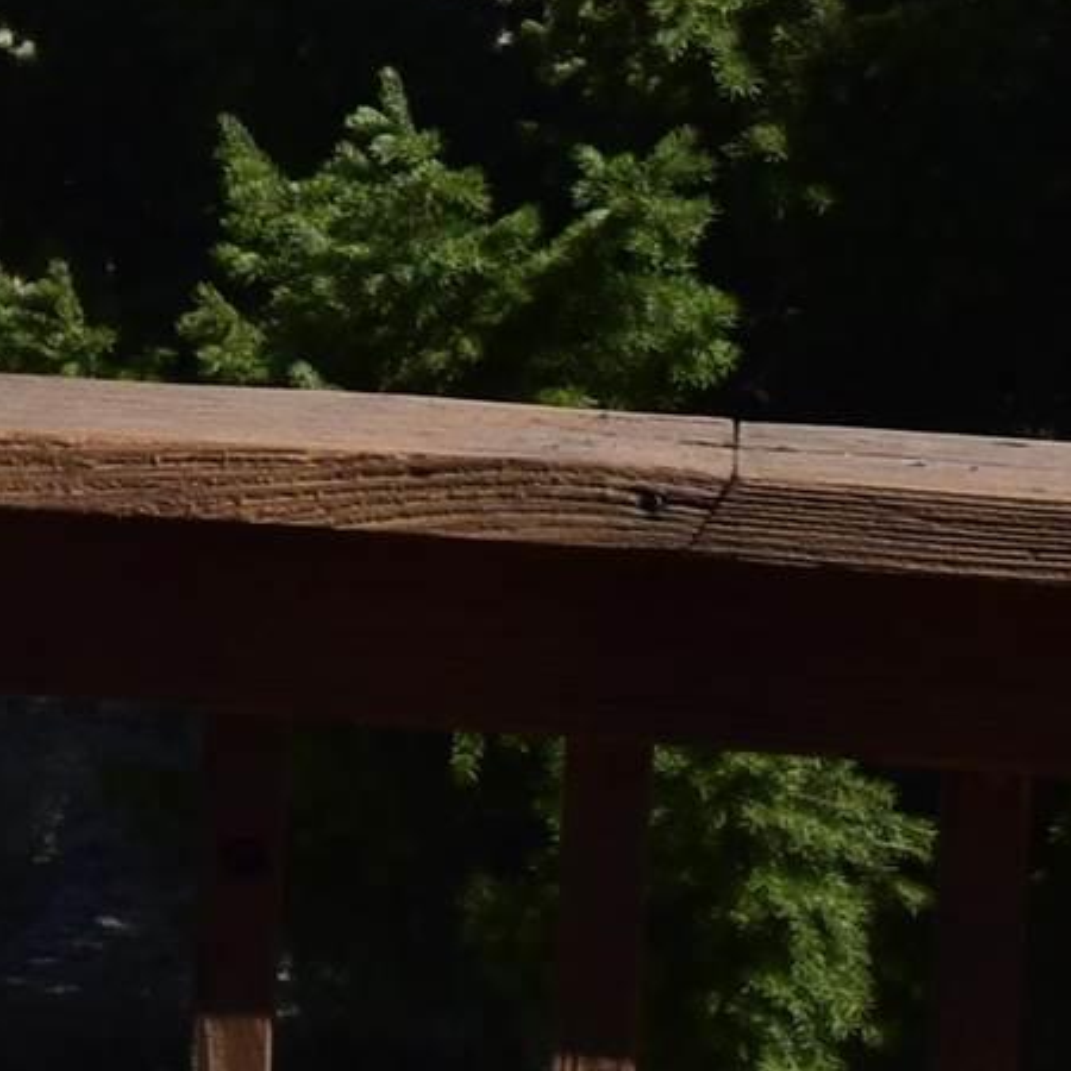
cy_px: -522
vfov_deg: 9.8
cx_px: -1840
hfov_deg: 8.7
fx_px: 6091
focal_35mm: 174
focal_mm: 20
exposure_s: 1/500
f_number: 11
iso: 320
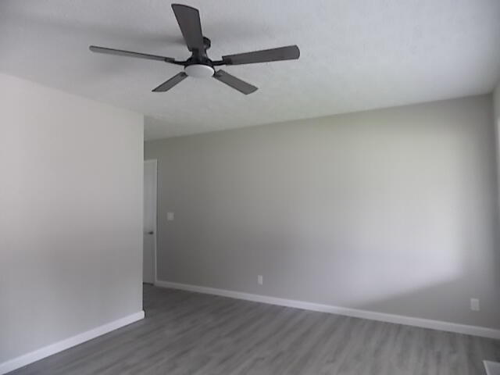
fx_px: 332
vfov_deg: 58.9
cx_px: 250
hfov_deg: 73.9
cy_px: 188
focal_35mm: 23
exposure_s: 1/30
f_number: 3.1
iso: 200
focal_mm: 4
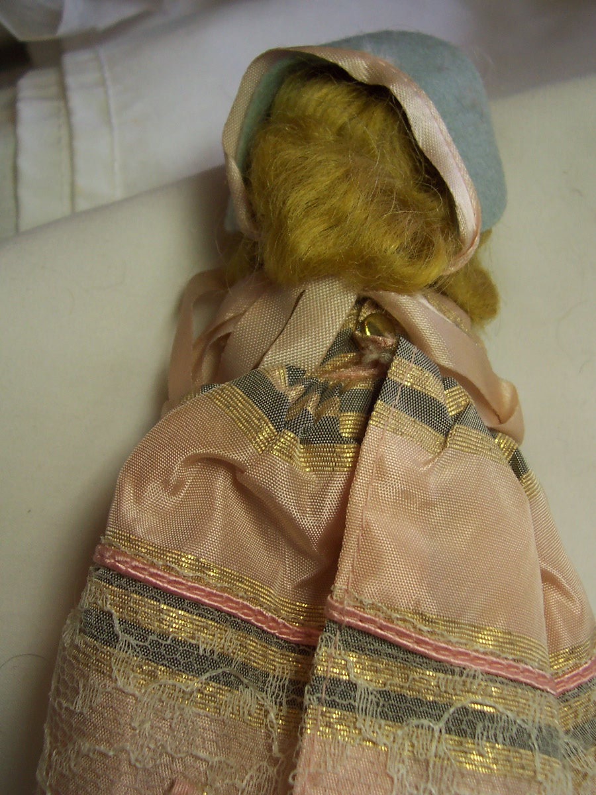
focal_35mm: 37
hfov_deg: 38.7
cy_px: 398
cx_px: 298
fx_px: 849
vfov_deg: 50.1
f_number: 2.8
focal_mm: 5.6
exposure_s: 1/180
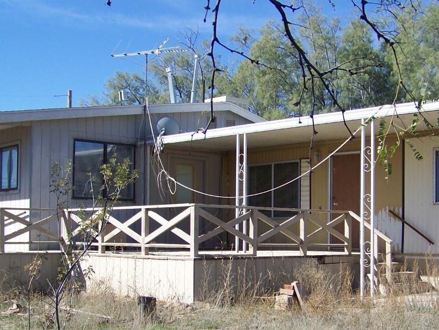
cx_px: 265
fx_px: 736
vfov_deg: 25.1
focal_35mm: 58
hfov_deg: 33.1
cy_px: 213
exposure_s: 1/800
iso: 64
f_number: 2.8
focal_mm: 5.85
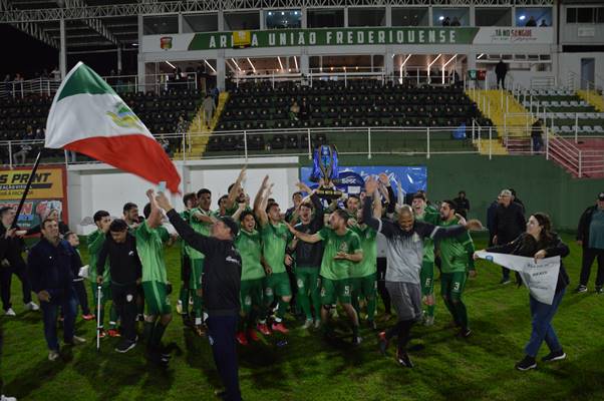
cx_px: 302
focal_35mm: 52
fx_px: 880
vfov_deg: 25.7
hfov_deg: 37.9
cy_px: 200
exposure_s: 1/60
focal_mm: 35
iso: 400
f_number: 4.5
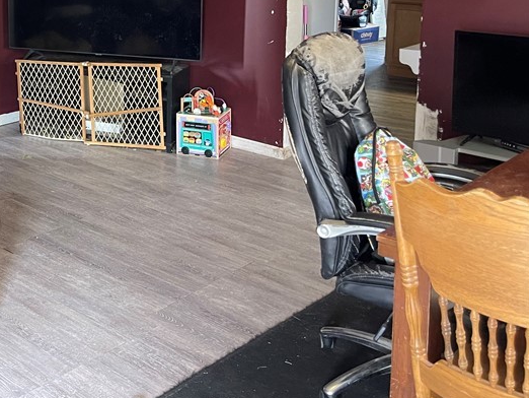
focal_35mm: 49
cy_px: 29
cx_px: 13
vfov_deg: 28.4
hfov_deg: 35.6
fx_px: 749
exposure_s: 1/60
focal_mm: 5.1
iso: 400
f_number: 1.6
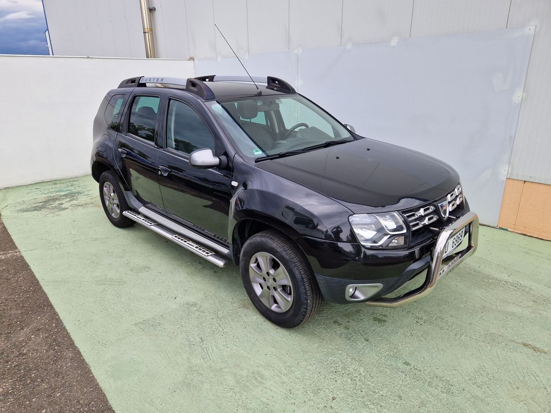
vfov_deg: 58.9
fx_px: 366
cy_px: 206
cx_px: 276
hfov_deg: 73.9
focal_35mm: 23
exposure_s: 1/532
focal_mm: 5.4
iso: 50
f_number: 1.8
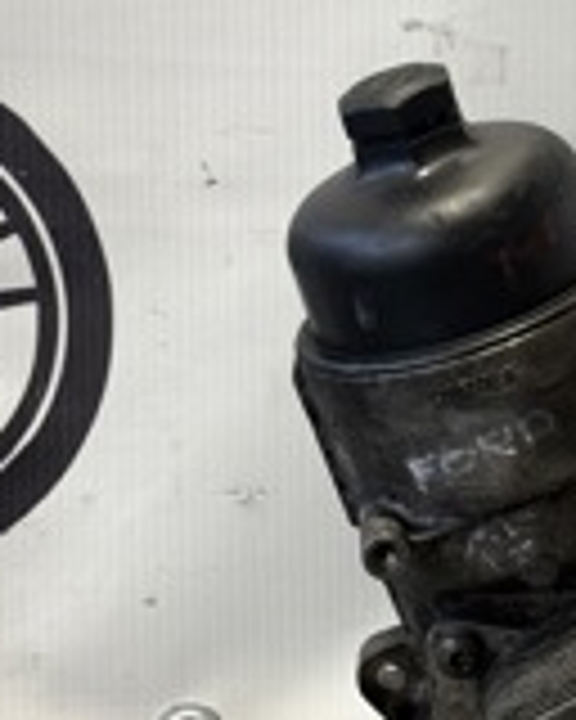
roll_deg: -1.2
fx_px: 2983
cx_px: 623
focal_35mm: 140
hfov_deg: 10.9
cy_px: 464
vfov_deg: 13.7
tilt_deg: -9.1
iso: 250
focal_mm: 6.76
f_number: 1.78
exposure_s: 1/50
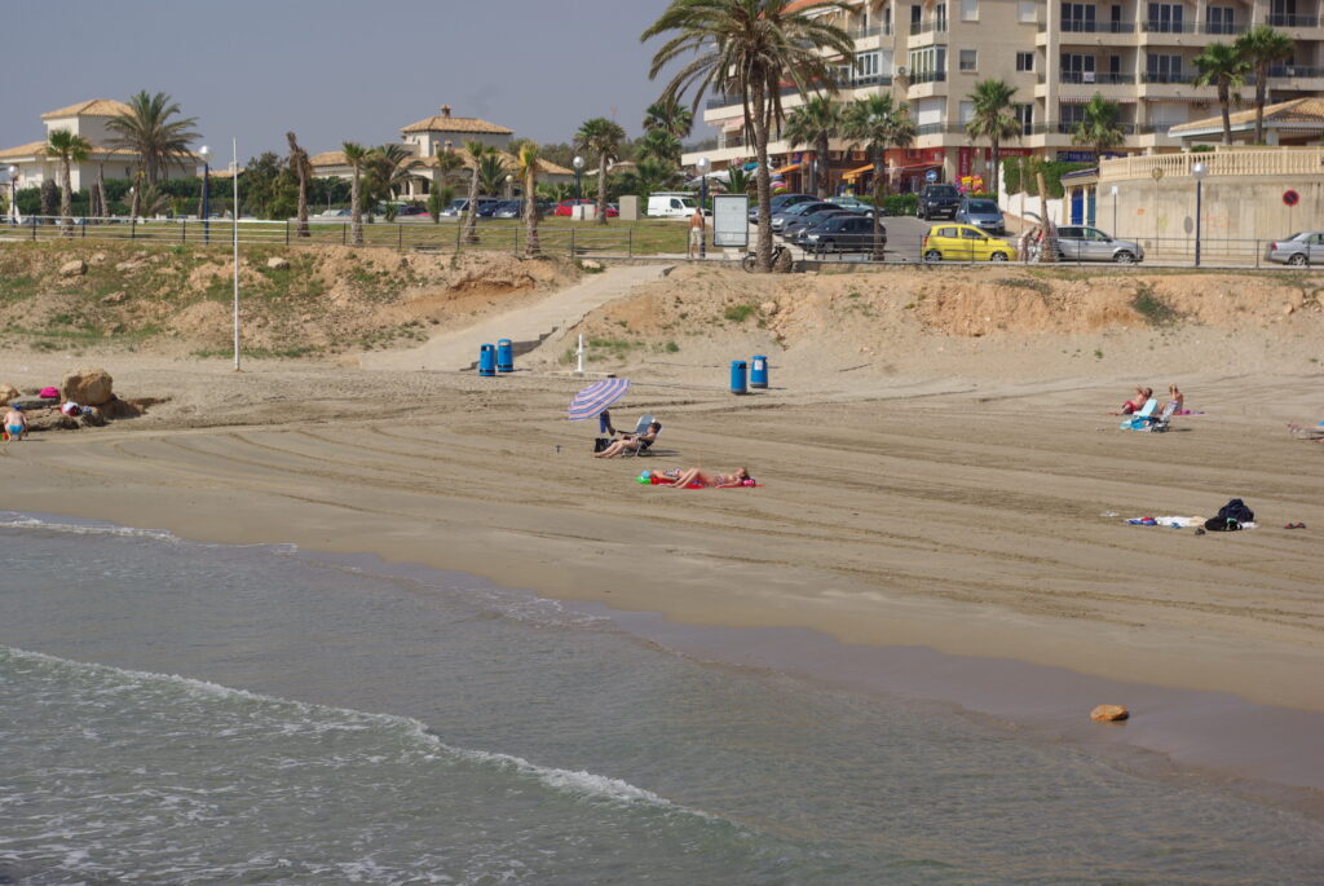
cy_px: 443
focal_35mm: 82
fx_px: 3037
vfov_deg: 16.6
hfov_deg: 24.6
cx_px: 662
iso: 100
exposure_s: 1/250
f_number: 9.5
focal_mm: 55
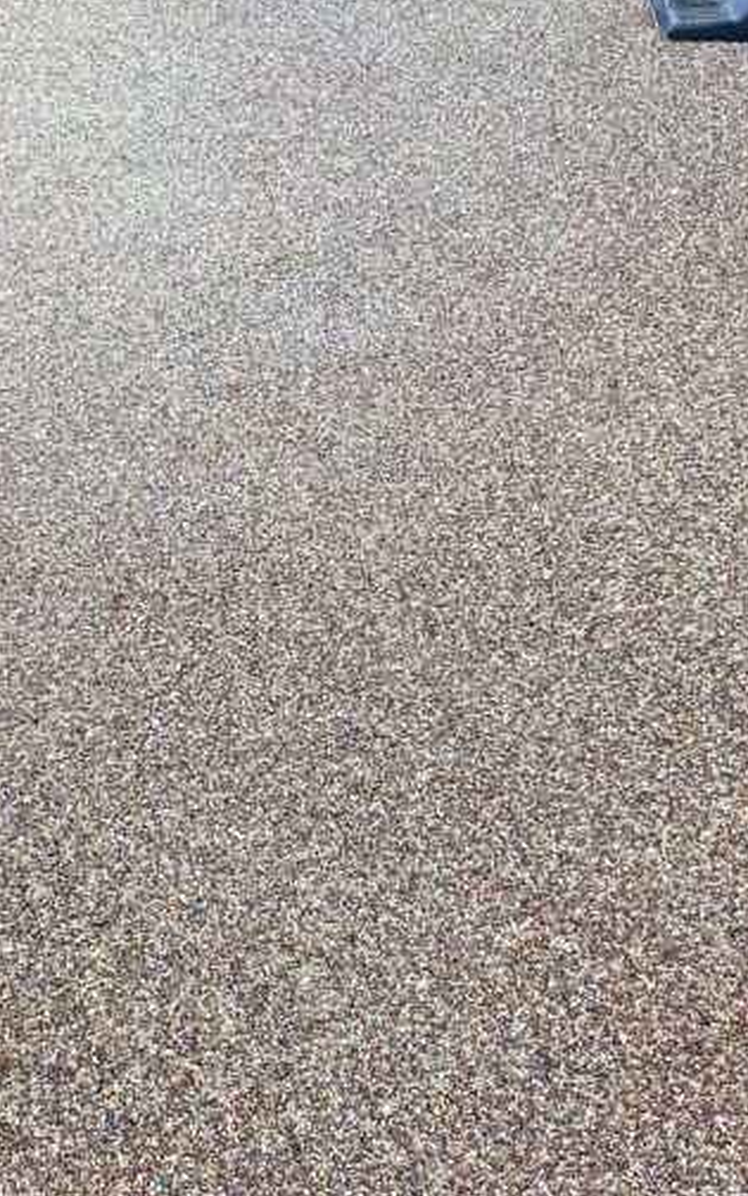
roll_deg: +4.5
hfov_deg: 23.0
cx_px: 242
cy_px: 596
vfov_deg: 36.3
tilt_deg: -37.9
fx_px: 1827
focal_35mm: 56
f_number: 1.8
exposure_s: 1/122
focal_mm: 4.25
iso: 32
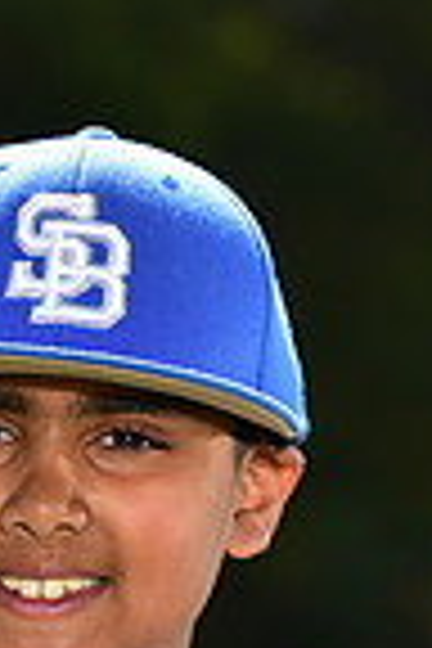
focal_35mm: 626
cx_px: 142
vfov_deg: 3.3
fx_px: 11267
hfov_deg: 2.2
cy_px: 860
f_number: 5.6
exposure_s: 1/200
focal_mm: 155
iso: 80
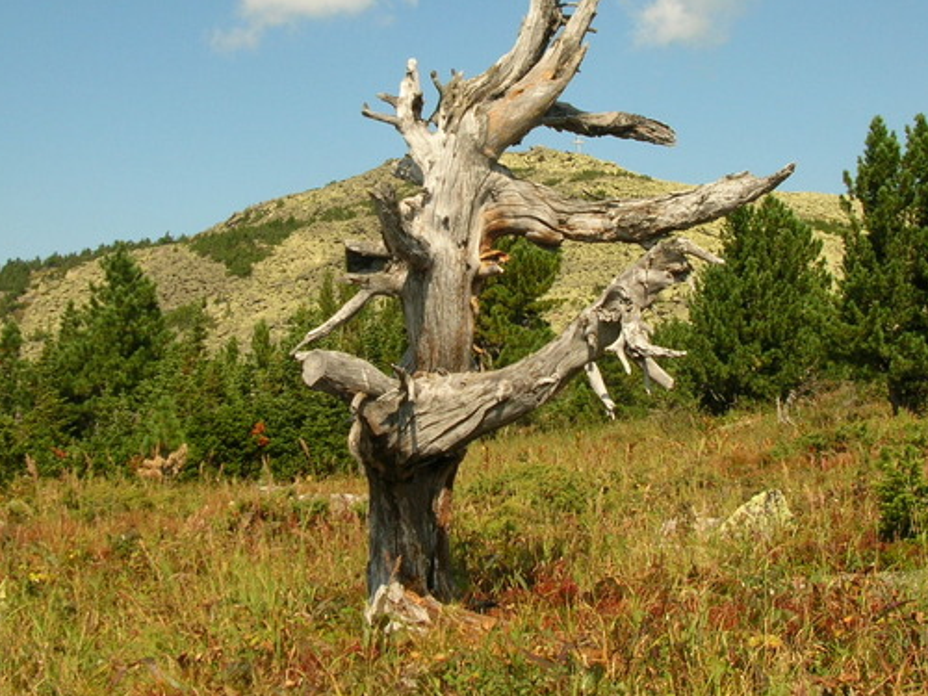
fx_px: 1314
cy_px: 213
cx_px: 505
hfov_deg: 38.9
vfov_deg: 29.4
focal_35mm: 49
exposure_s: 1/229
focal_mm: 5.8
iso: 50
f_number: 5.6
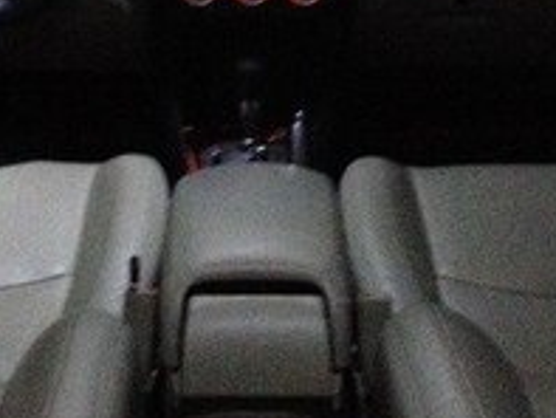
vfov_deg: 12.3
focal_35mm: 117
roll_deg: -2.3
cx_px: 251
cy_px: -106
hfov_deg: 16.8
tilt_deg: -16.8
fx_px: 1880
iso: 800
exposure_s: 1/15
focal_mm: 4.28
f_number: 2.4
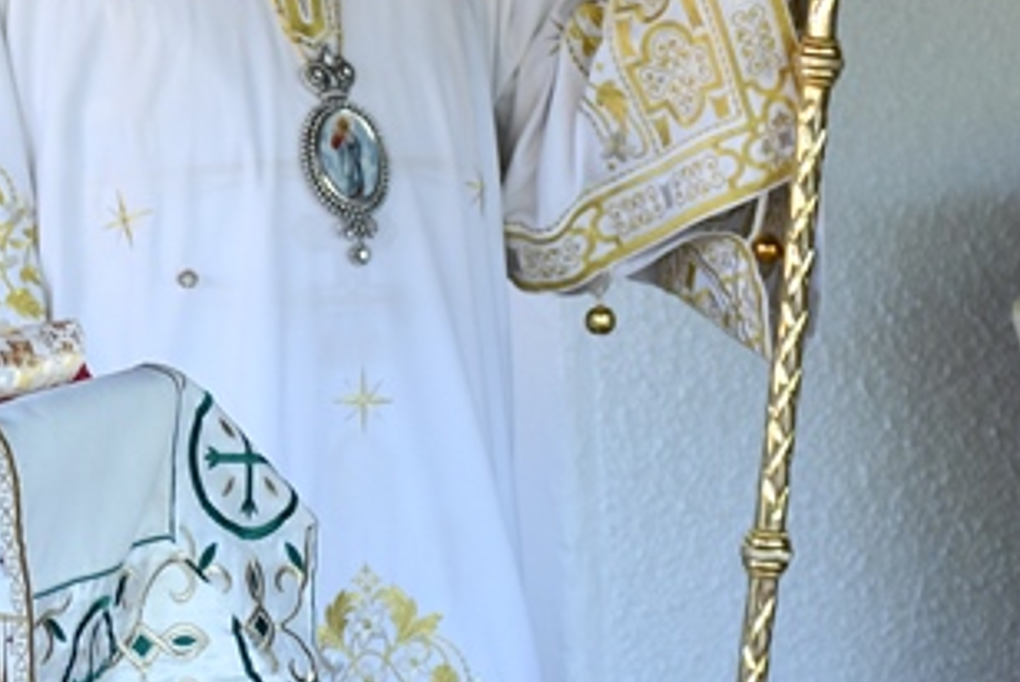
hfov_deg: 8.5
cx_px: -238
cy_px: 127
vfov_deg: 5.8
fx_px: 6778
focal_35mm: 239
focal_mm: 48
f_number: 4.5
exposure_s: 1/200
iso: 1000
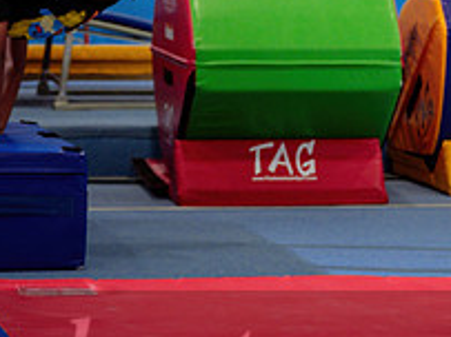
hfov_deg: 12.7
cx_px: 242
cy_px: 143
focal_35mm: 156
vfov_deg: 9.5
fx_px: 2031
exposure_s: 1/320
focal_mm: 47
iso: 800
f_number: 3.5
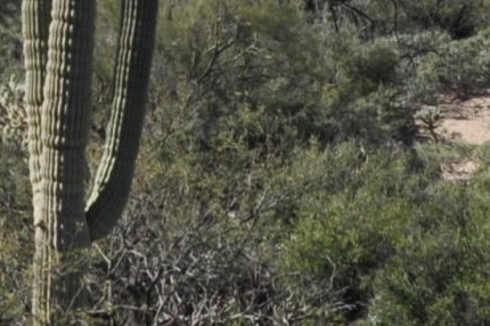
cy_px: -531
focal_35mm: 251
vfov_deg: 5.2
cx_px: 65
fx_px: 3414
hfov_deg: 8.2
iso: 200
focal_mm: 24
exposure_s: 1/200
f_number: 7.1
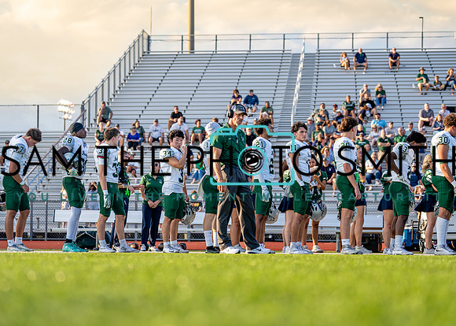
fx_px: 1095
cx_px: 230
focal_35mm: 85
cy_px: 184
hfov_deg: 23.5
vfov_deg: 16.9
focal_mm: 70
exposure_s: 1/2000
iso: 320
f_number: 2.8
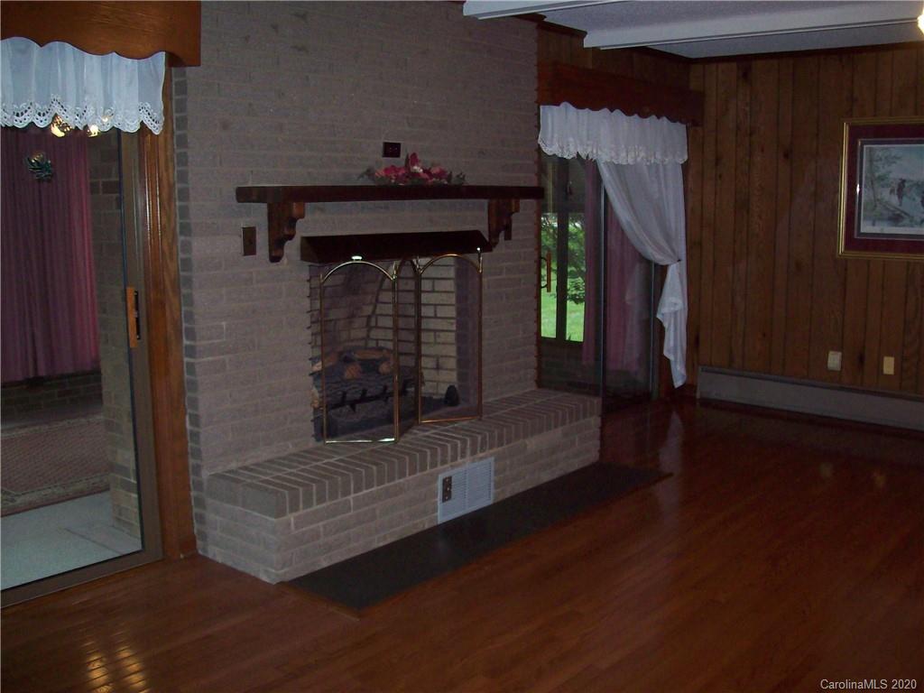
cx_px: 462
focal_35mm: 36
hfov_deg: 51.4
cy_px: 346
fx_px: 961
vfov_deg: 39.7
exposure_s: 1/64
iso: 200
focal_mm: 6
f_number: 2.7
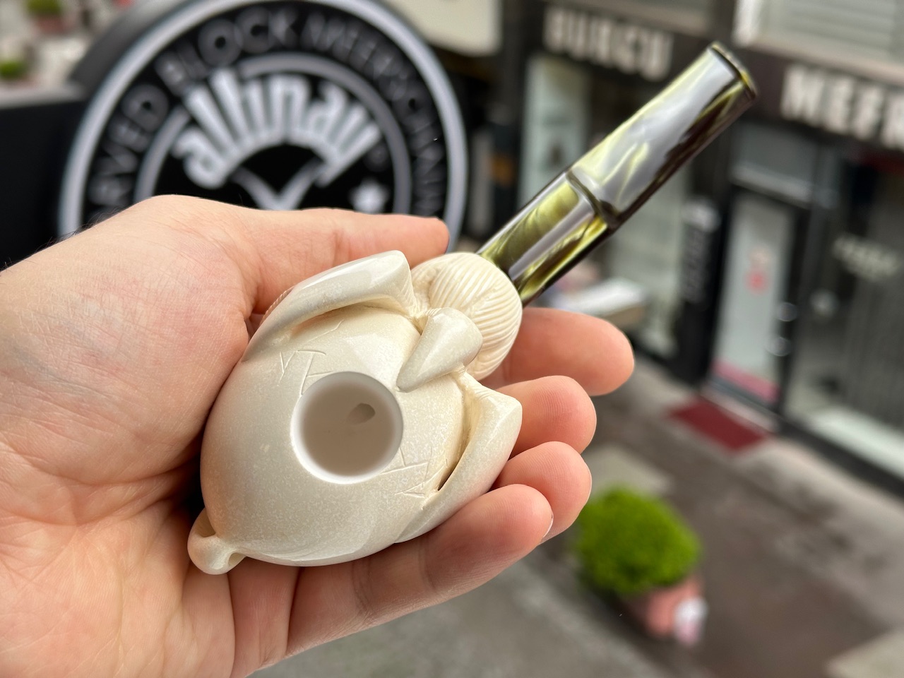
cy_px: 339
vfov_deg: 30.3
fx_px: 1254
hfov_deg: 39.7
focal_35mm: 48
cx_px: 452
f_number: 1.78
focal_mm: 6.86
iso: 64
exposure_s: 1/659
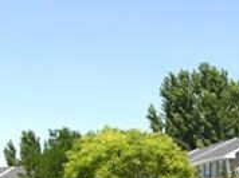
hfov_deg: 21.6
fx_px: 621
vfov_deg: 16.1
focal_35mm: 90
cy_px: 171
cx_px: 183
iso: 80
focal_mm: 4.3
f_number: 3.3
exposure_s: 1/640
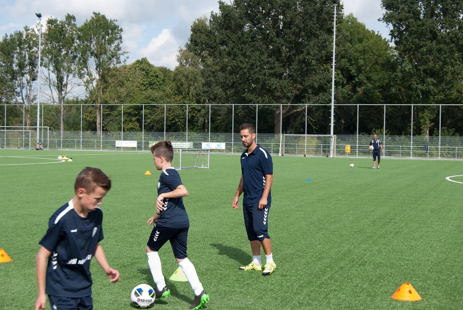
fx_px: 734
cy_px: 155
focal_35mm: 57
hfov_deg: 35.0
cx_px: 232
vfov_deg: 23.8
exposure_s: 1/200
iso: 100
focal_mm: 38
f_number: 7.1
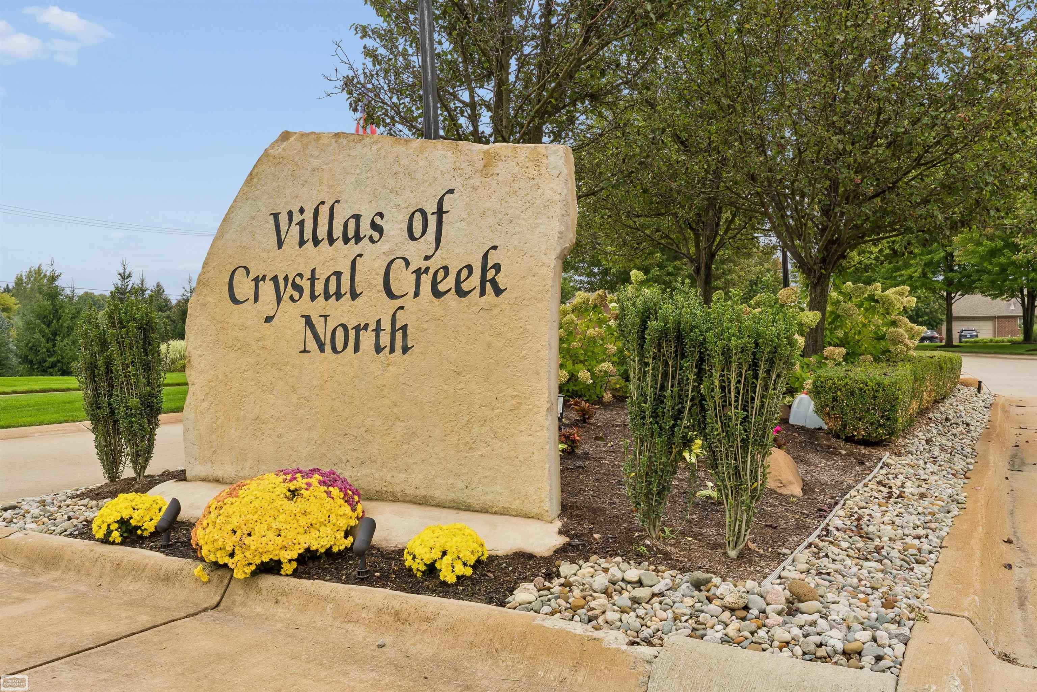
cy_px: 346
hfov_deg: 61.9
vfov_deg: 43.6
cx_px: 518
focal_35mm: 30
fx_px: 864
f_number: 16
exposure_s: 1/15
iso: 200
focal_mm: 30
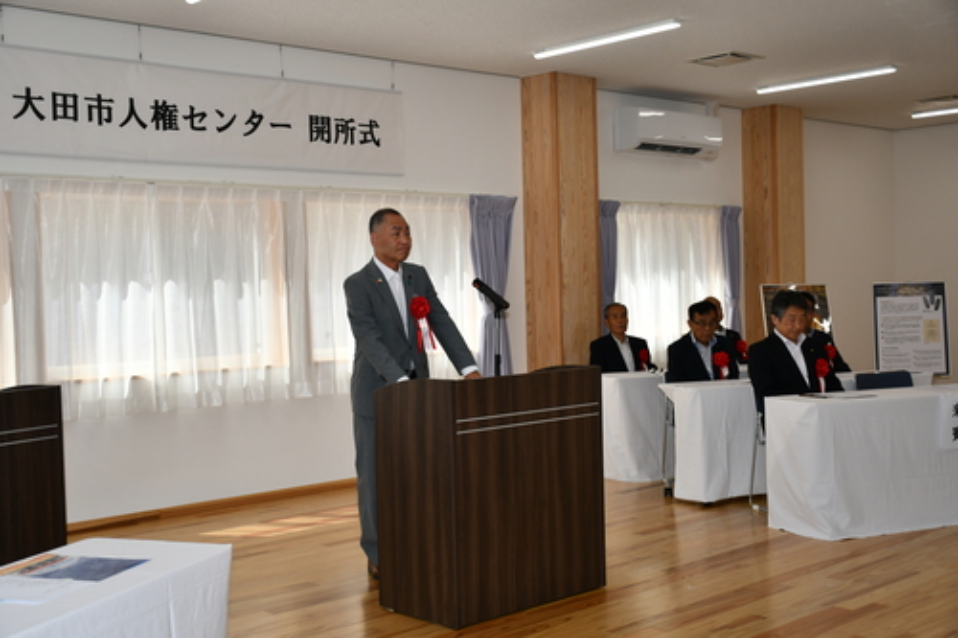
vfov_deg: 33.4
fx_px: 1064
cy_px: 319
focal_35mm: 40
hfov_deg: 48.5
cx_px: 479
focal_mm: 27
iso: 100
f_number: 4.5
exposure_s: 1/250
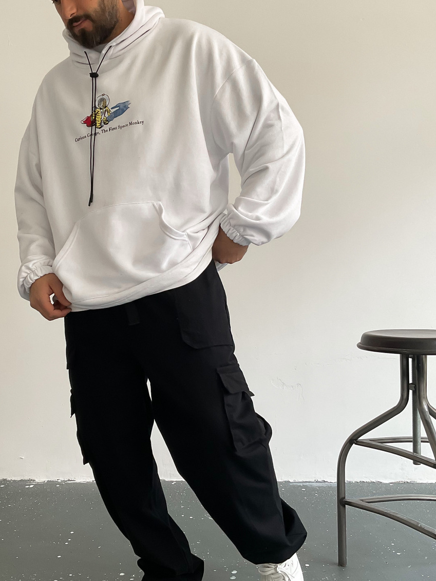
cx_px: 166
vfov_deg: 45.8
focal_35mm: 41
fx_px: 689
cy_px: 297
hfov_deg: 35.0
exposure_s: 1/120
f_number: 1.8
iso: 50
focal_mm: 3
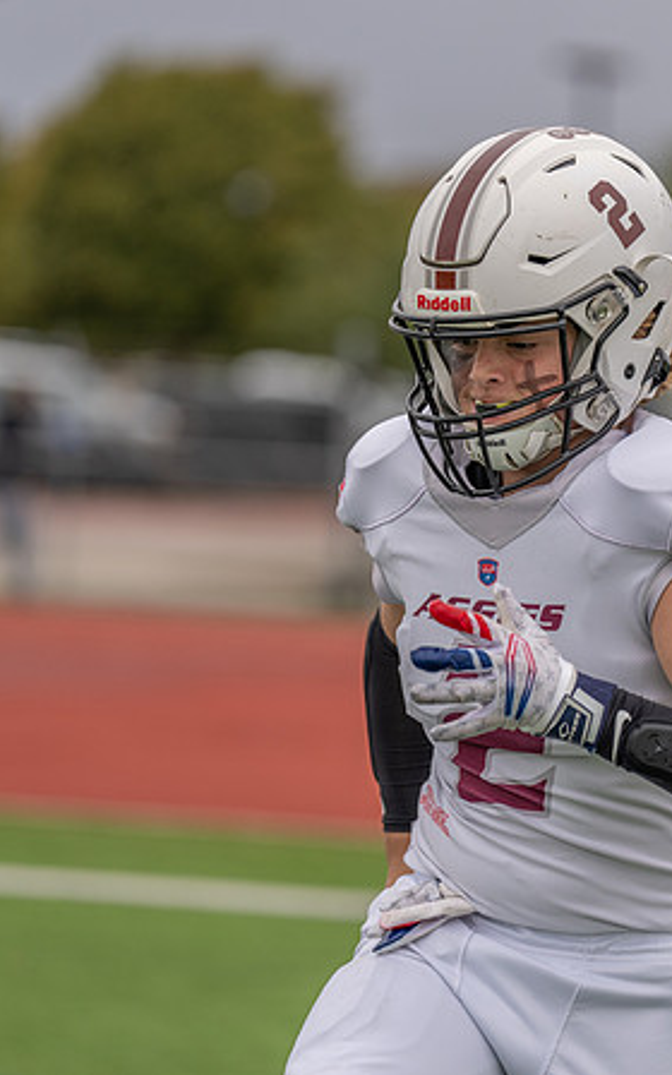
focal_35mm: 242
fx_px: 7091
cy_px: 502
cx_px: 541
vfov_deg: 8.7
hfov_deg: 5.4
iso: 250
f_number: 2.8
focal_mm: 148
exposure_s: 1/1250
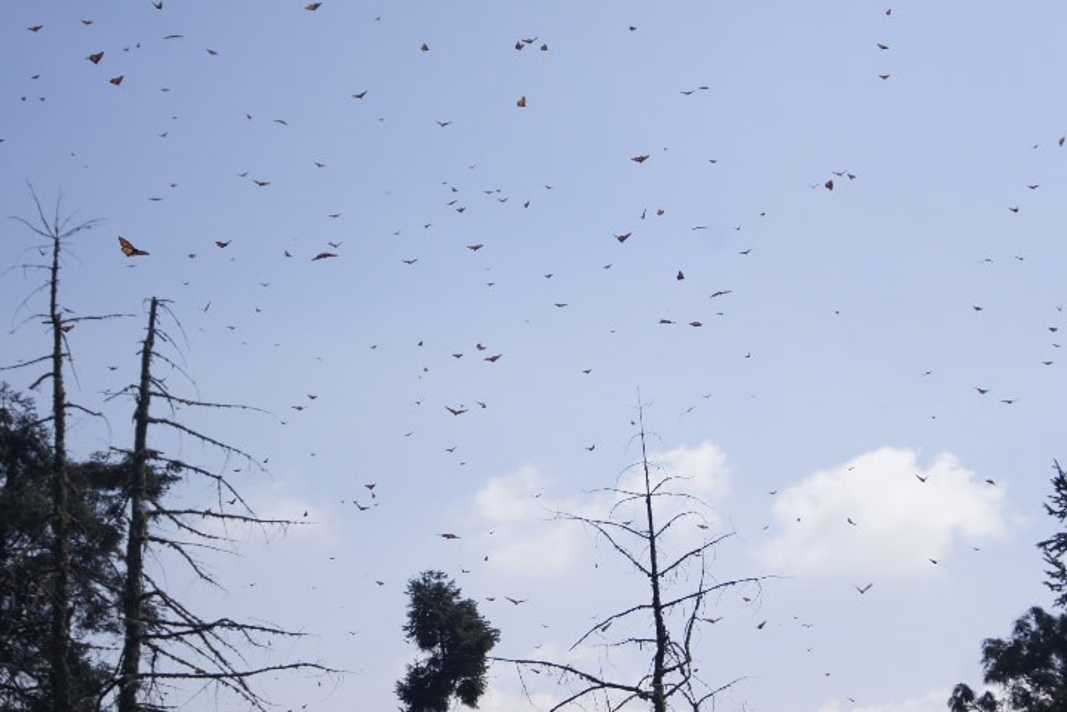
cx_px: 534
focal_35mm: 82
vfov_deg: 16.6
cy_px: 356
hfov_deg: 24.6
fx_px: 2445
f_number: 5.6
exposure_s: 1/2500
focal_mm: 55
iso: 400
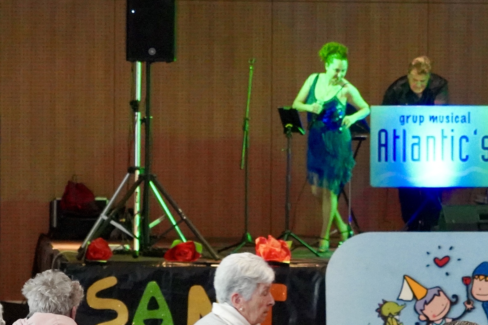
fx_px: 3403
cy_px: 298
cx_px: 267
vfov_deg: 5.5
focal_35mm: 251
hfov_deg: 8.2
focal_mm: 98
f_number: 5.6
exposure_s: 1/100
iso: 12800
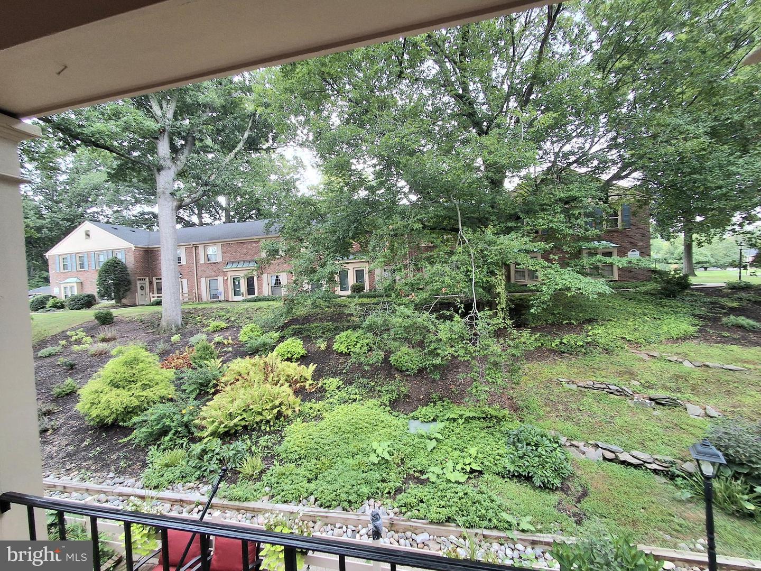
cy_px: 286
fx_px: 352
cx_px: 380
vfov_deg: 78.1
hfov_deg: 94.5
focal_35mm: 16
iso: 64
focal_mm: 1.64
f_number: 2.2
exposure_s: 1/120
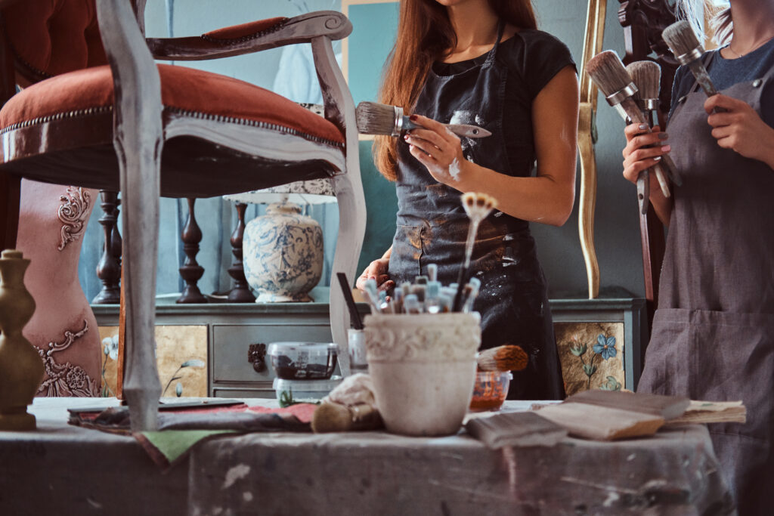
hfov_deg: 37.5
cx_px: 387
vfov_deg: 25.5
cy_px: 258
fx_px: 1140
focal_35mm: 53
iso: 640
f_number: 2
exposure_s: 1/60
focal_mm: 35
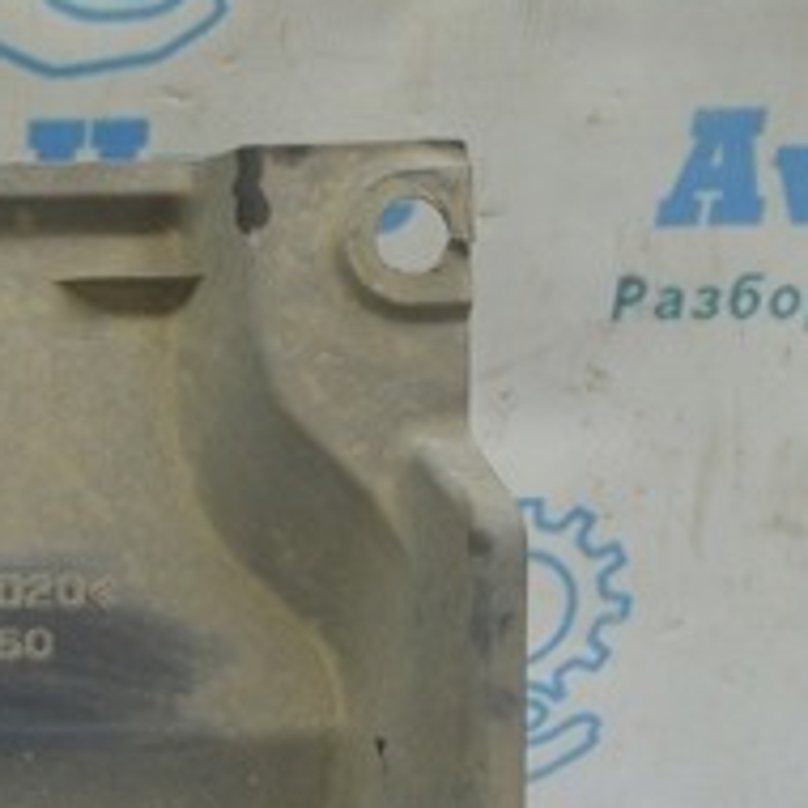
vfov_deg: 16.7
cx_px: -502
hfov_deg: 15.3
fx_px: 2720
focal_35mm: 103
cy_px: 712
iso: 400
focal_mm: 24
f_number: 5.6
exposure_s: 1/20
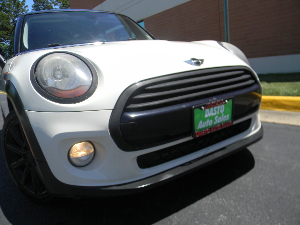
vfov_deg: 49.7
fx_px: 243
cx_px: 150
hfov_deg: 63.4
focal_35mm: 28
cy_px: 112
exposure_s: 1/750
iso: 80
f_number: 3.5
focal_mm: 5
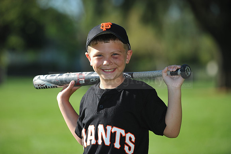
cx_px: 116
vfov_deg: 6.9
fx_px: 1283
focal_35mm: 200
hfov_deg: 10.3
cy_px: 77
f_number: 4
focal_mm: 200
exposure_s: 1/1250
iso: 200
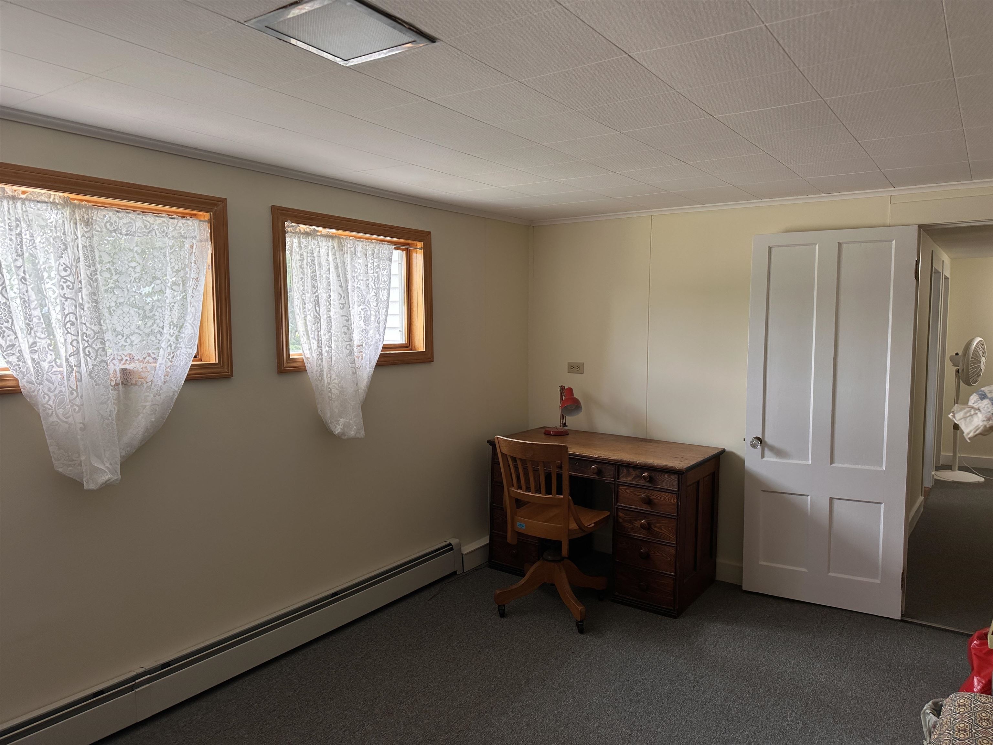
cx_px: 496
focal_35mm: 24
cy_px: 372
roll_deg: -0.3
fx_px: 688
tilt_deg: -4.3
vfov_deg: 56.8
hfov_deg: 71.6
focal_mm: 6.86
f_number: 1.78
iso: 64
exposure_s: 1/121
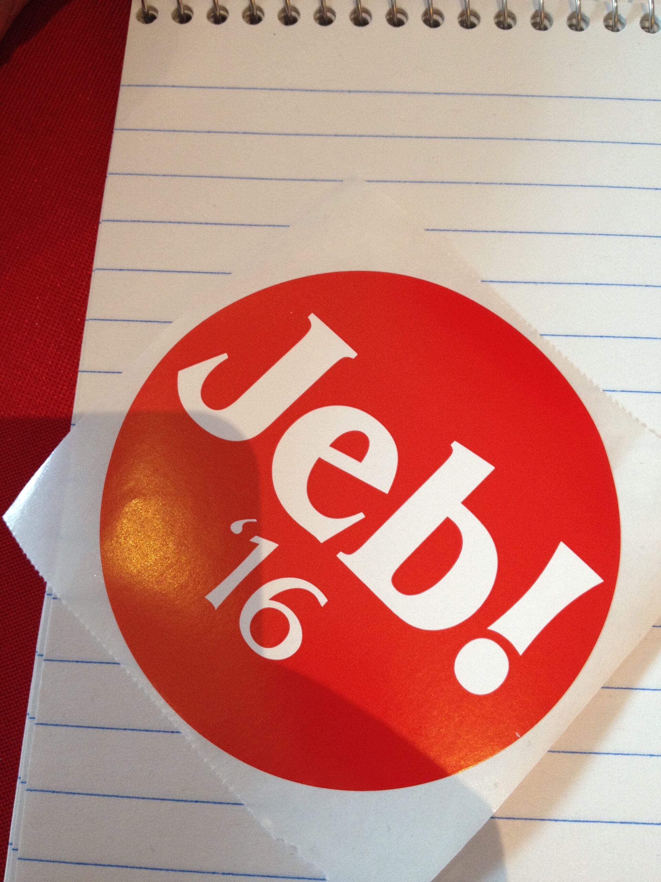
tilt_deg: -73.5
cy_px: 441
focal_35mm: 35
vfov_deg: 52.6
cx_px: 330
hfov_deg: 40.7
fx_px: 891
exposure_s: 1/20
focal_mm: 4.28
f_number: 2.4
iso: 125
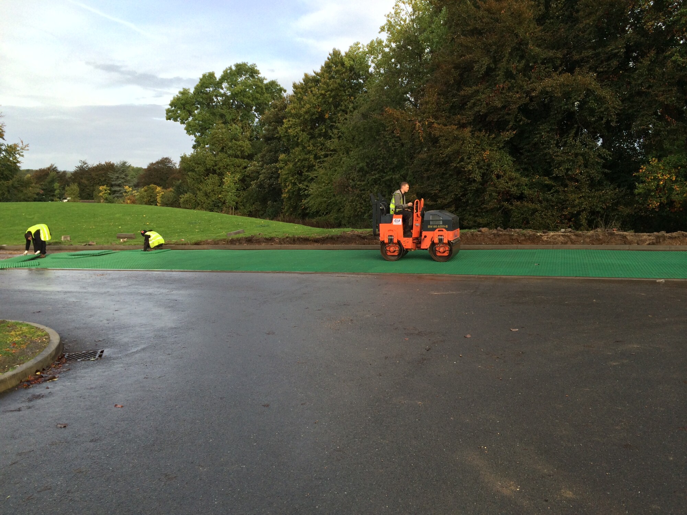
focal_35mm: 30
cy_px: 258
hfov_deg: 60.0
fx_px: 595
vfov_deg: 46.8
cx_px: 344
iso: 32
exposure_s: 1/373
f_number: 2.2
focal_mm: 4.12
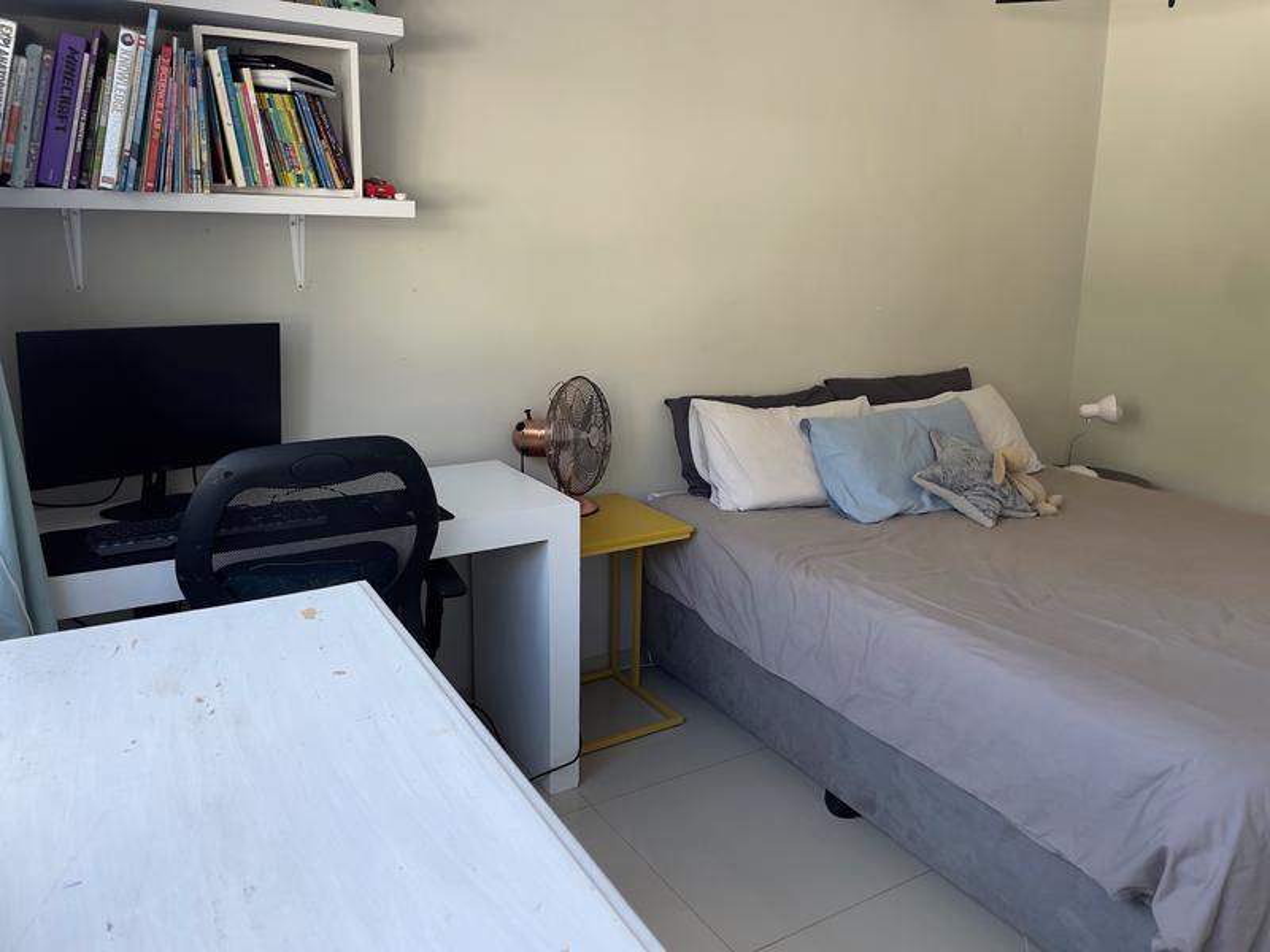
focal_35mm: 26
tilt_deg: -12.9
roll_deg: -0.2
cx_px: 635
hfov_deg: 67.3
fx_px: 954
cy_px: 476
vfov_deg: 53.1
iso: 40
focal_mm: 4.2
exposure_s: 1/121
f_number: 1.6
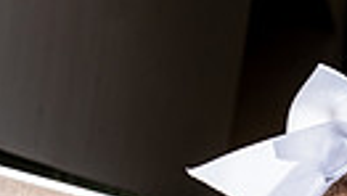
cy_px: 524
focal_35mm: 187
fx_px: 1722
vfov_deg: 6.1
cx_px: 241
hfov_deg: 11.5
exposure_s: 1/200
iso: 200
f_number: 6.3
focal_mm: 52
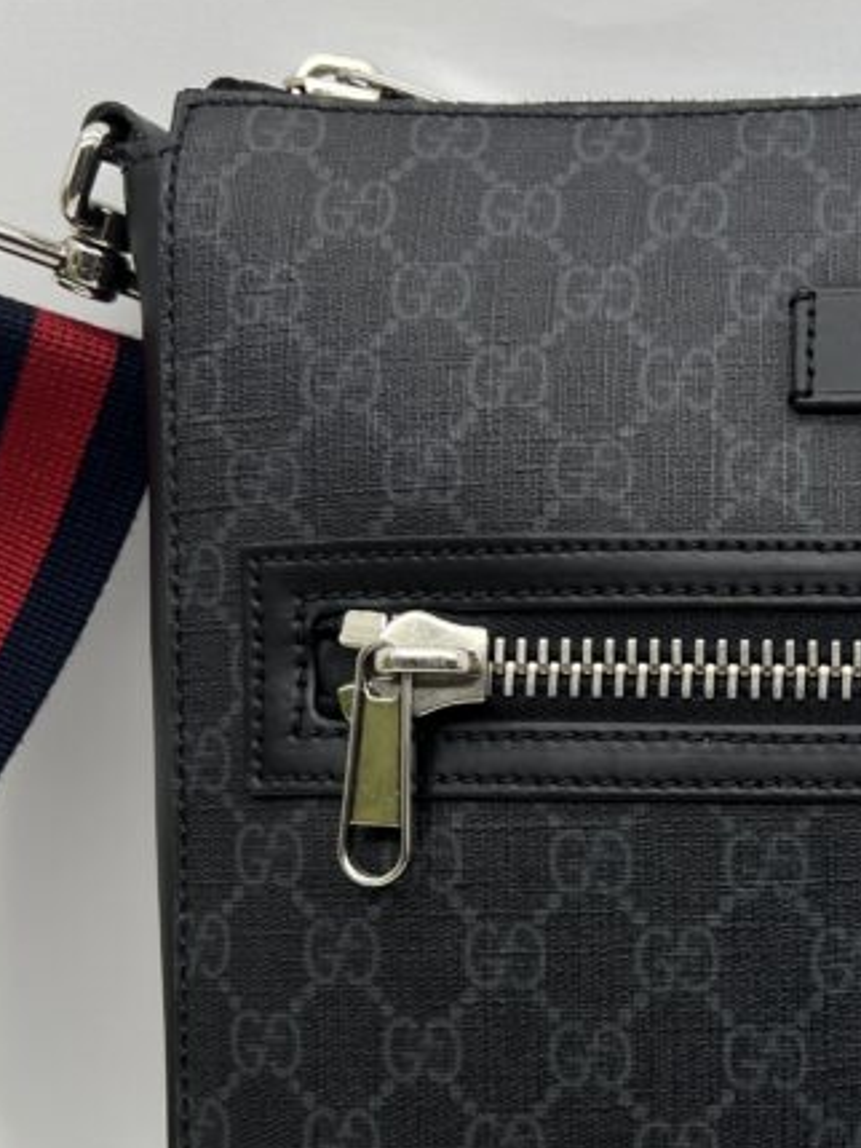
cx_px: 928
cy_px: 795
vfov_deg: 30.9
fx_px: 2055
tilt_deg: -22.7
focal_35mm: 62
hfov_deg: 22.4
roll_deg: -0.4
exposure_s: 1/148
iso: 32
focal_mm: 5.7
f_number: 1.5
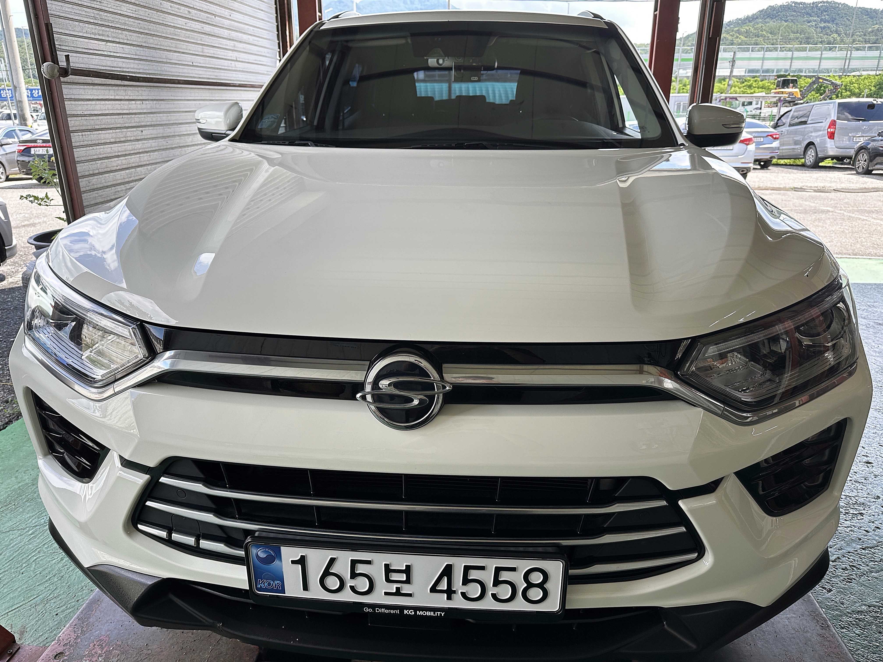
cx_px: 442
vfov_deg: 56.8
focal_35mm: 24
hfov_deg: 71.6
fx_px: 612
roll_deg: -0.4
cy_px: 331
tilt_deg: -19.3
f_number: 1.78
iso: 80
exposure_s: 1/611
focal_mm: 6.86
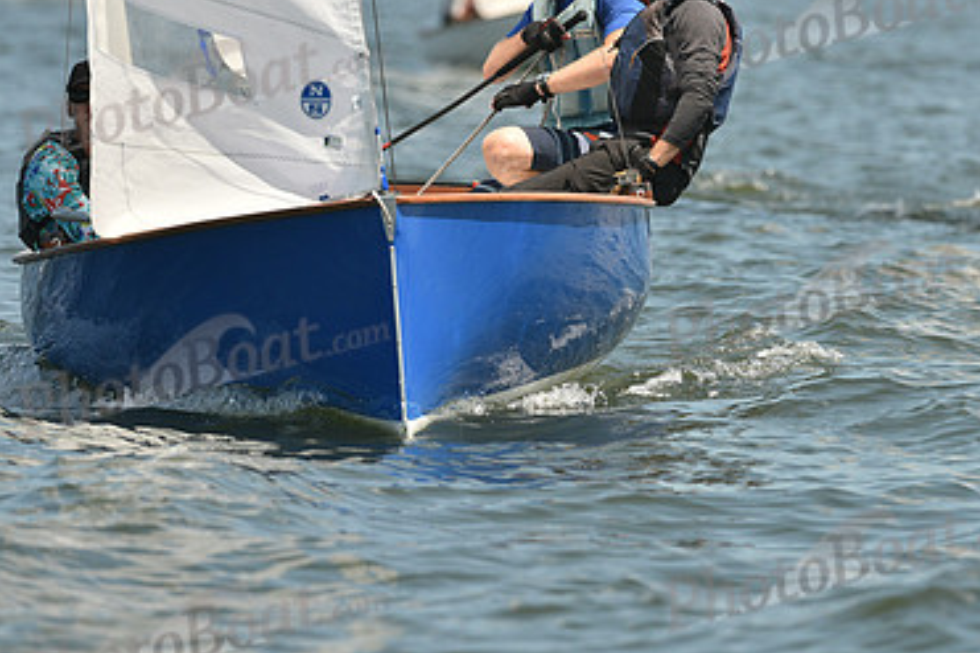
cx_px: 528
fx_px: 14040
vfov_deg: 2.7
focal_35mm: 516
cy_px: 194
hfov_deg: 4.0
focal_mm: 330
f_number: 5.6
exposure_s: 1/1250
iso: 250
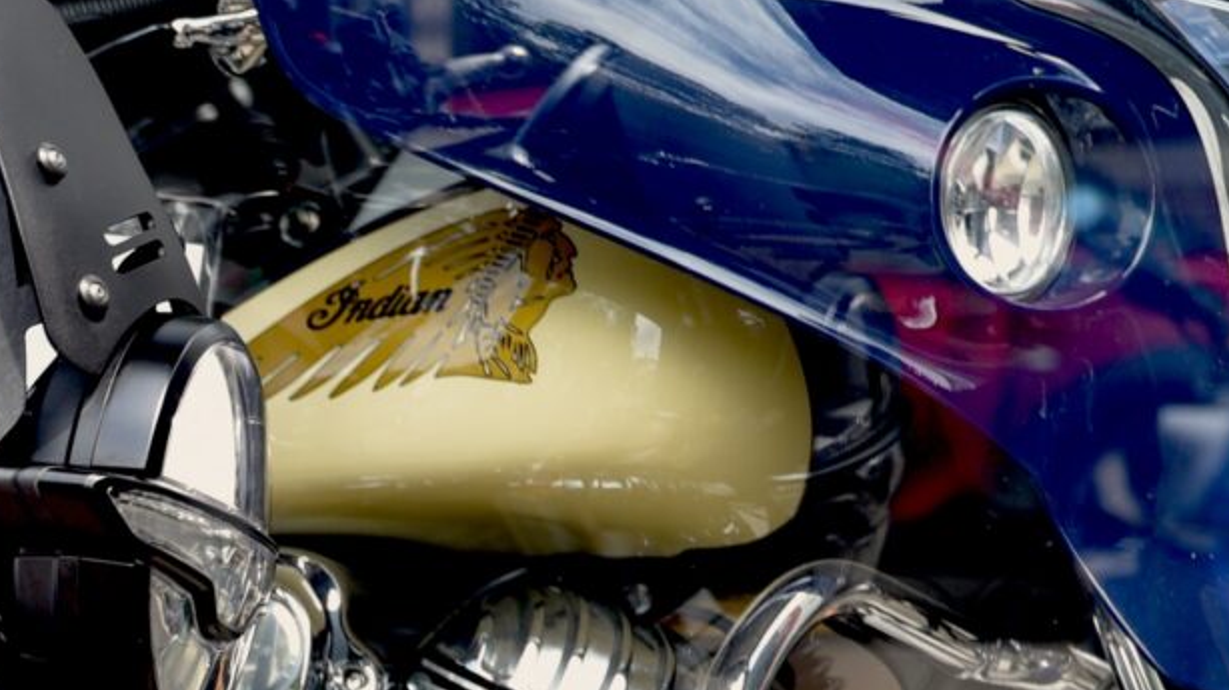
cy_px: 1125
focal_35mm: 306
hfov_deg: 6.9
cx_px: -1053
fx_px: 9969
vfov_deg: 3.9
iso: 100
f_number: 5
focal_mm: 70
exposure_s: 1/100
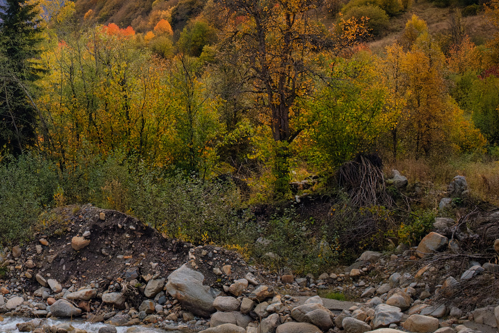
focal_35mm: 70
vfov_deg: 19.4
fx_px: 970
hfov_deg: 27.4
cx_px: 16
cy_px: 103
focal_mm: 23
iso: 500
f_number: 11
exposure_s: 1/280
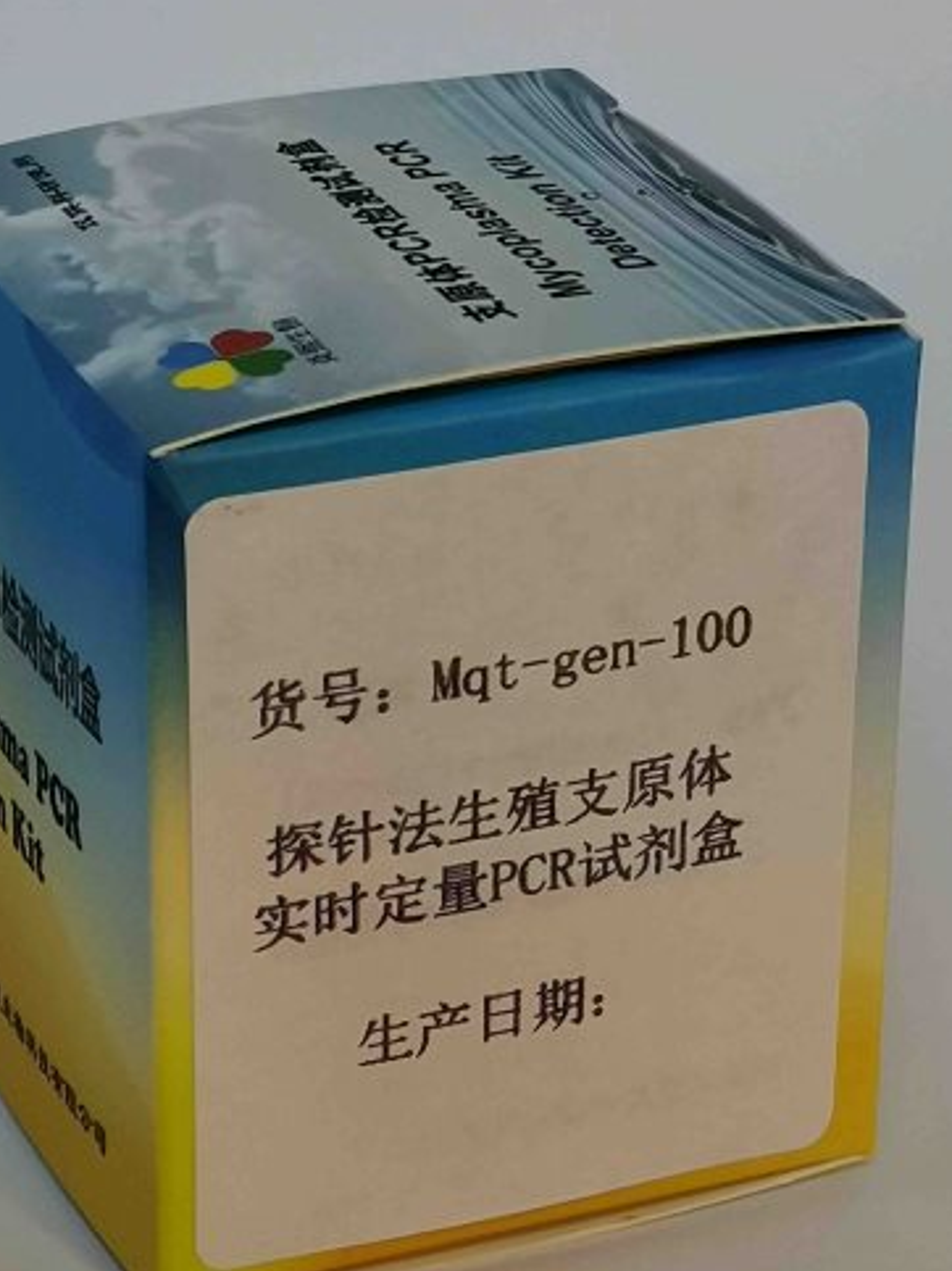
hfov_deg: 12.0
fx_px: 4512
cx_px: 402
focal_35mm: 123
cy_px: 632
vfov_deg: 16.0
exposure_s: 1/100
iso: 160
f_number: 1.8
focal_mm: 4.75
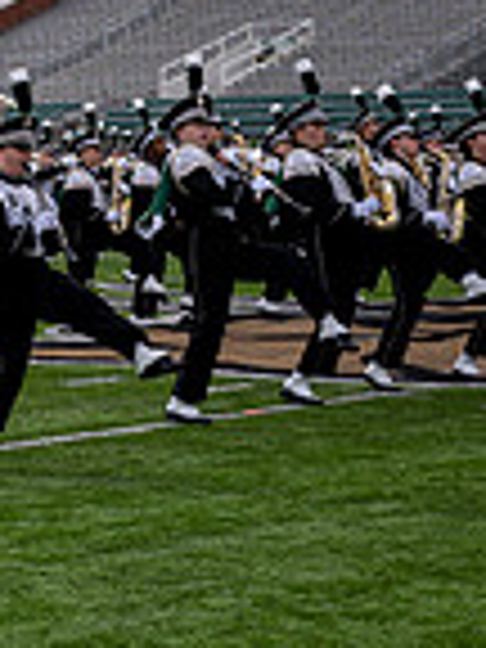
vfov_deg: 14.4
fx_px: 2546
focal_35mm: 136
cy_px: 160
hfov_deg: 9.8
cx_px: -603
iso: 125
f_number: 2.8
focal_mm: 35
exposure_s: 1/500
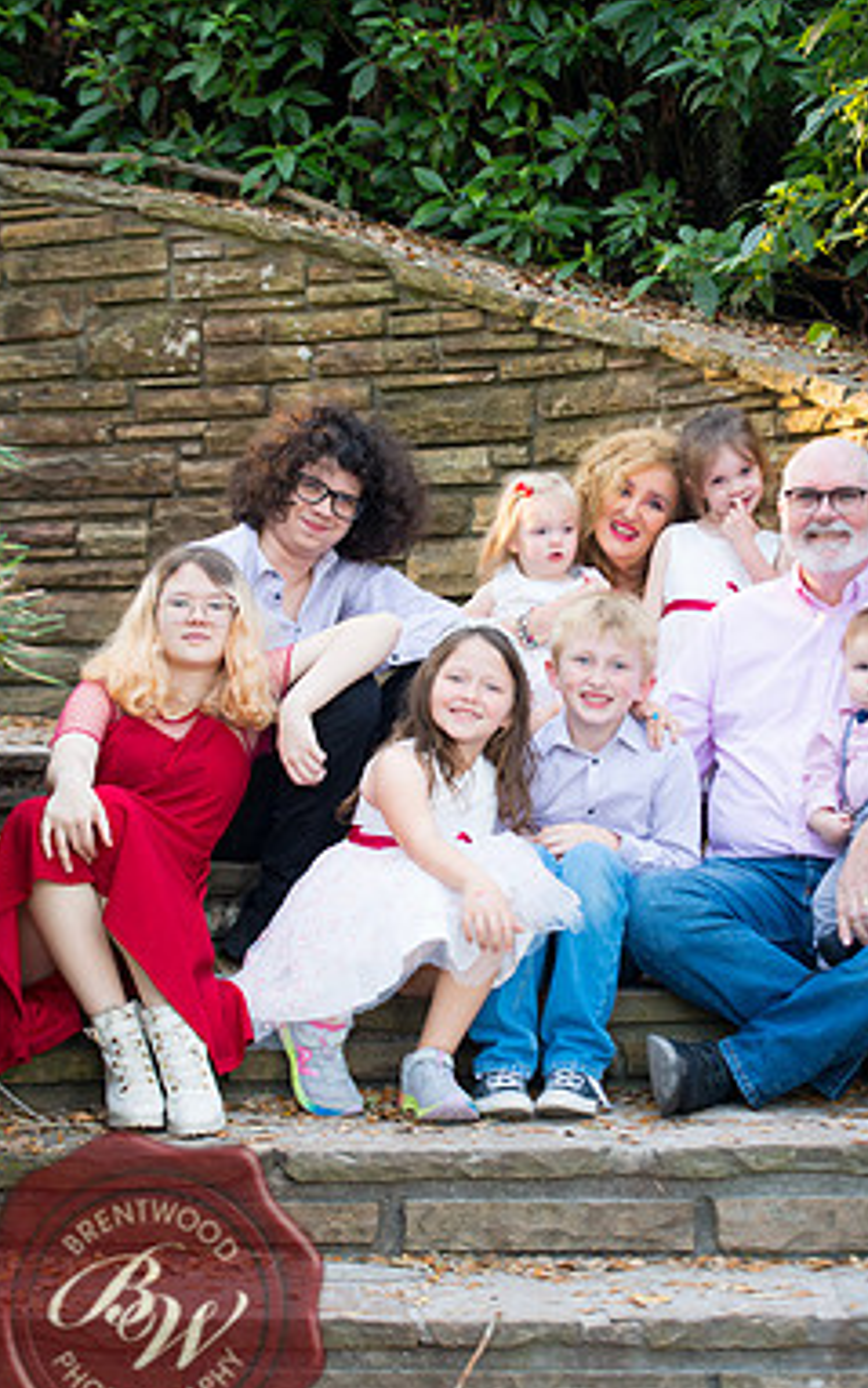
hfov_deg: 15.6
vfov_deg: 24.6
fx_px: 3177
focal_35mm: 84
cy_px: 741
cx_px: 494
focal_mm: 70
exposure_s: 1/30
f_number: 2.8
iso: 200
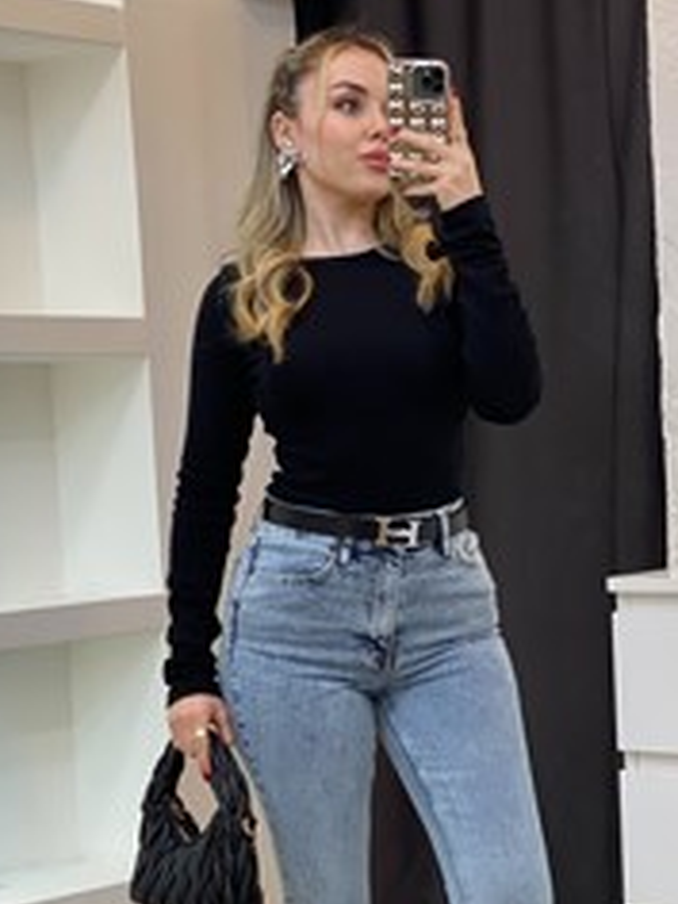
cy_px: 665
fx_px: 2376
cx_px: 368
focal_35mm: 91
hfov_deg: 16.2
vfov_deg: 21.4
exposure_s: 1/100
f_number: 2
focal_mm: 6
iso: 100
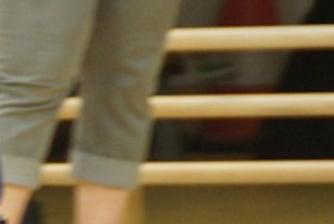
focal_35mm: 838
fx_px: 7781
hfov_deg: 2.5
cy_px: 141
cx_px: -140
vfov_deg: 1.6
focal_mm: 135
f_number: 6.3
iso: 1600
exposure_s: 1/15
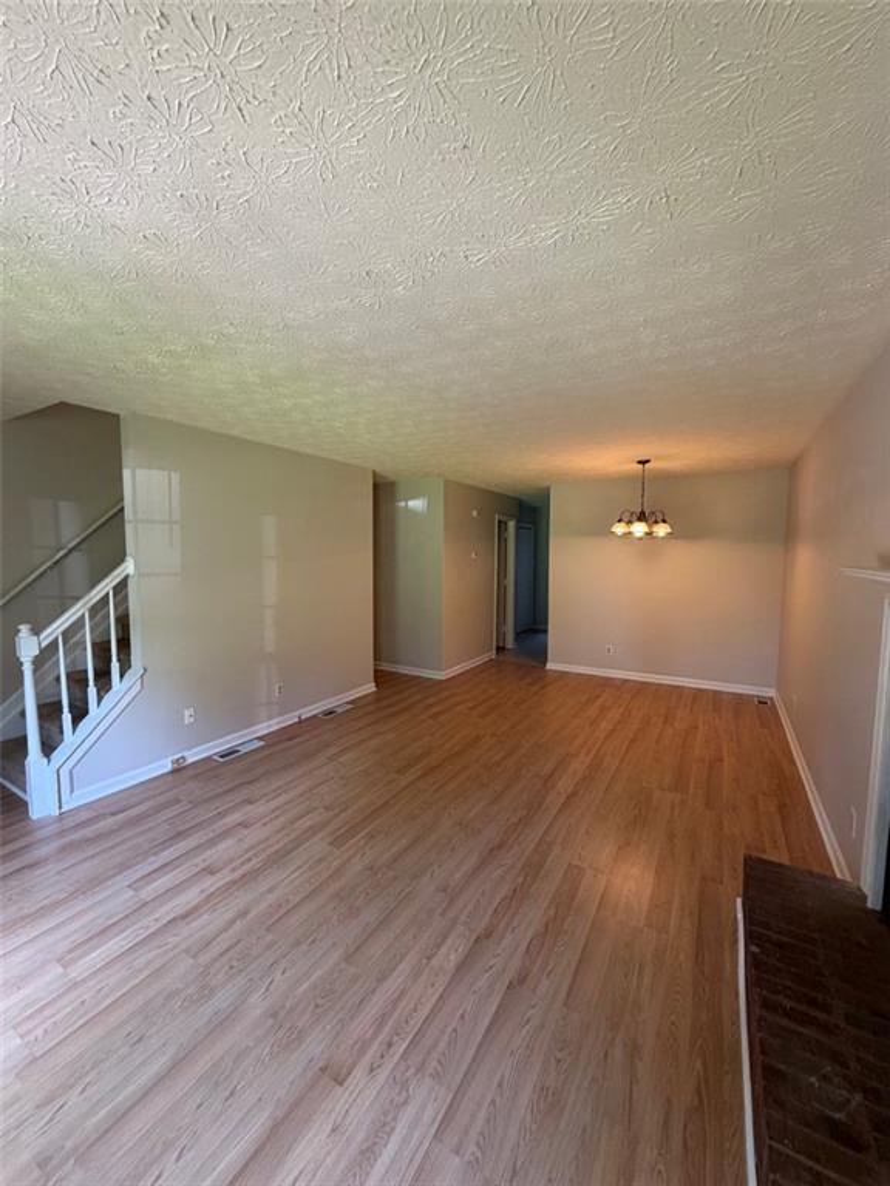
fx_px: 480
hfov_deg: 85.7
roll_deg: -0.4
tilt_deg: -4.9
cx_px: 445
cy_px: 593
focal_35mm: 14
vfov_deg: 102.1
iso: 200
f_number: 2.2
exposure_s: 1/60
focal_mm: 2.22
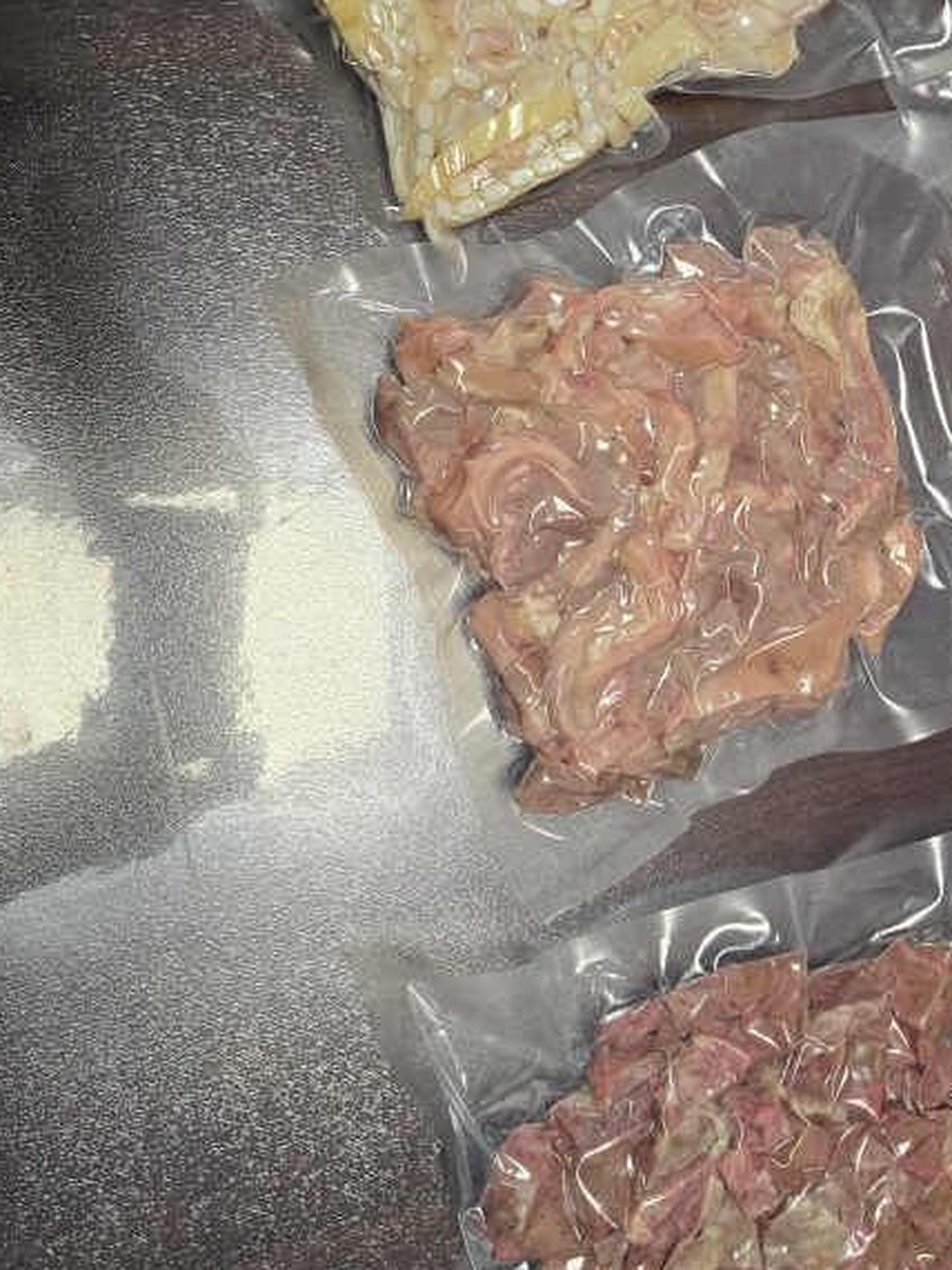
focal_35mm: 43
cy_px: 562
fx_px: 1577
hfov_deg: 31.9
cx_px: 861
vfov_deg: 43.8
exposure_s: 1/100
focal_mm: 6.3
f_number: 1.7
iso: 160
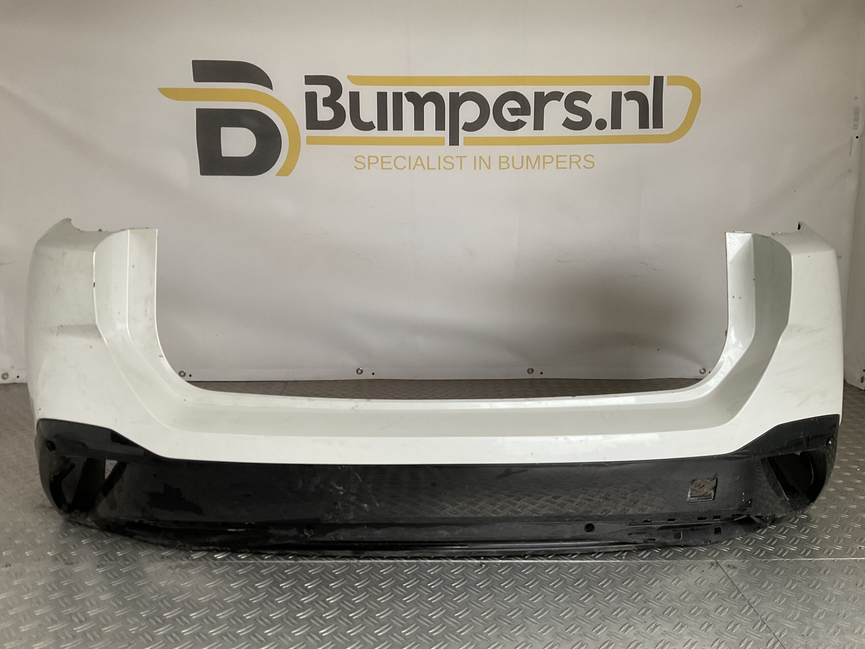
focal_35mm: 29
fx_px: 725
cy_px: 324
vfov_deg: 48.2
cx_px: 432
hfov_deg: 61.7
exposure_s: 1/50
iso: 40
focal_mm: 3
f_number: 1.8
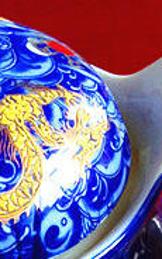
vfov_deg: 12.9
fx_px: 1074
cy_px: 408
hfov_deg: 8.6
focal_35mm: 152
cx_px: 69
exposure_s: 1/120
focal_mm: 4.12
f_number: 2.4
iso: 80
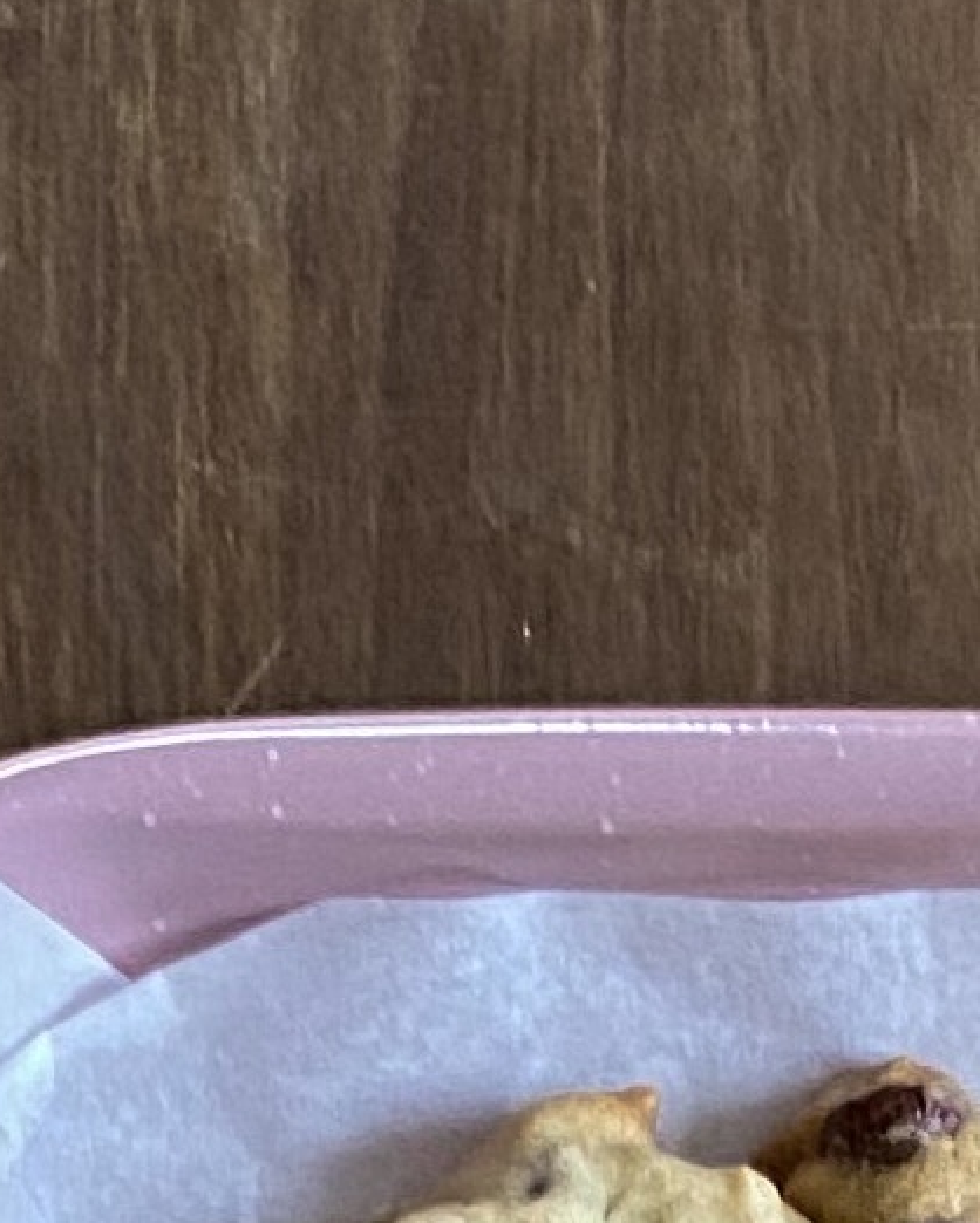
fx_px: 7102
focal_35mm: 196
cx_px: 1658
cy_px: 3472
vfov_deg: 8.5
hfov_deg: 7.7
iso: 125
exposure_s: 1/80
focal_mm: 4.25
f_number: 1.8
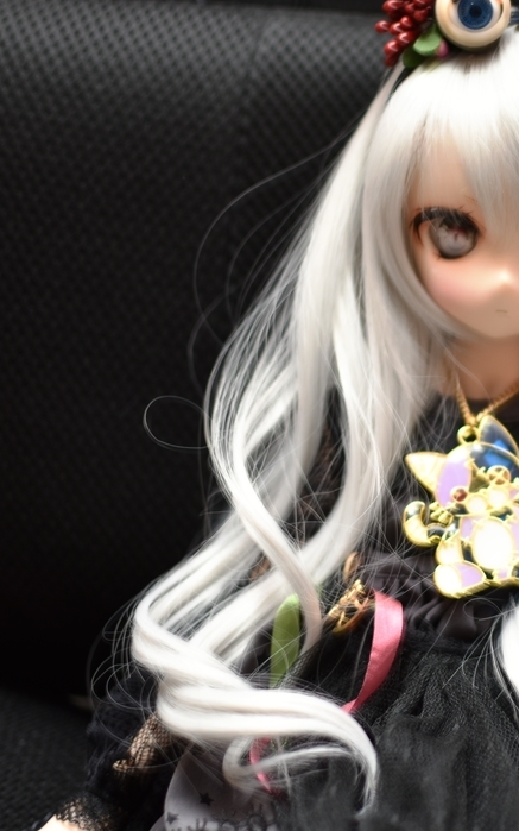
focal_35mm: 92
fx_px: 2079
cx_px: 648
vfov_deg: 22.6
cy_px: 402
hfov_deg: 13.8
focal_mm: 35
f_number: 1.8
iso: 100
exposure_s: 1/15
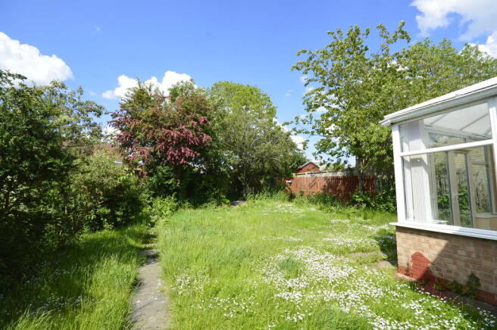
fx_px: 207
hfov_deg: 100.4
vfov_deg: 77.2
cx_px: 248
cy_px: 165
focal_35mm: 15
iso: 400
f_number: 11
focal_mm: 10
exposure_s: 1/400
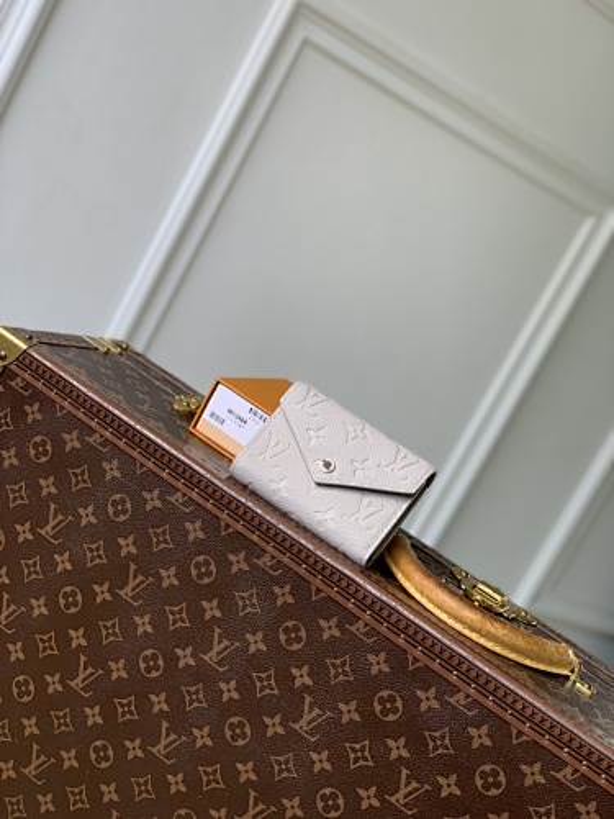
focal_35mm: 52
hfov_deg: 28.0
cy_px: 410
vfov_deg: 36.8
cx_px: 307
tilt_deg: -9.8
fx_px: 1230
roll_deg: -28.8
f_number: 2.4
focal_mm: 6
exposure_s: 1/122
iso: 25
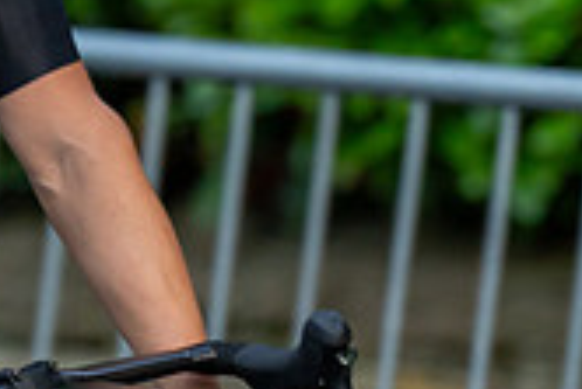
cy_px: -156
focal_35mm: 606
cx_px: 87
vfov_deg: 2.3
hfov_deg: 3.4
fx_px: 9805
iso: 2500
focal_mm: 137
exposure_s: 1/1000
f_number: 2.8
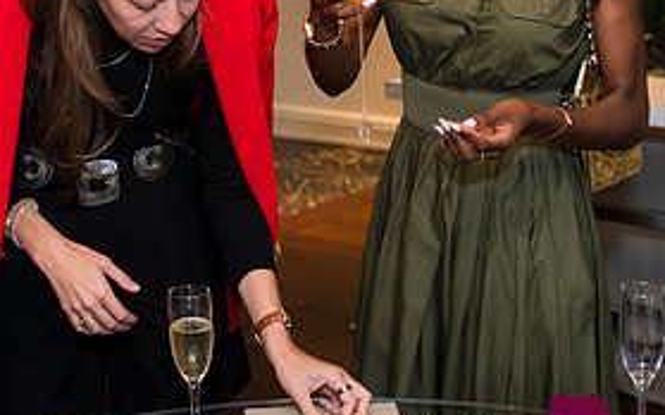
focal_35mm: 71
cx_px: 195
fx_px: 1287
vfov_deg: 18.2
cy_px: 92
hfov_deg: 28.7
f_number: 4.5
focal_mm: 33.5
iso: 800
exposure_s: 1/100
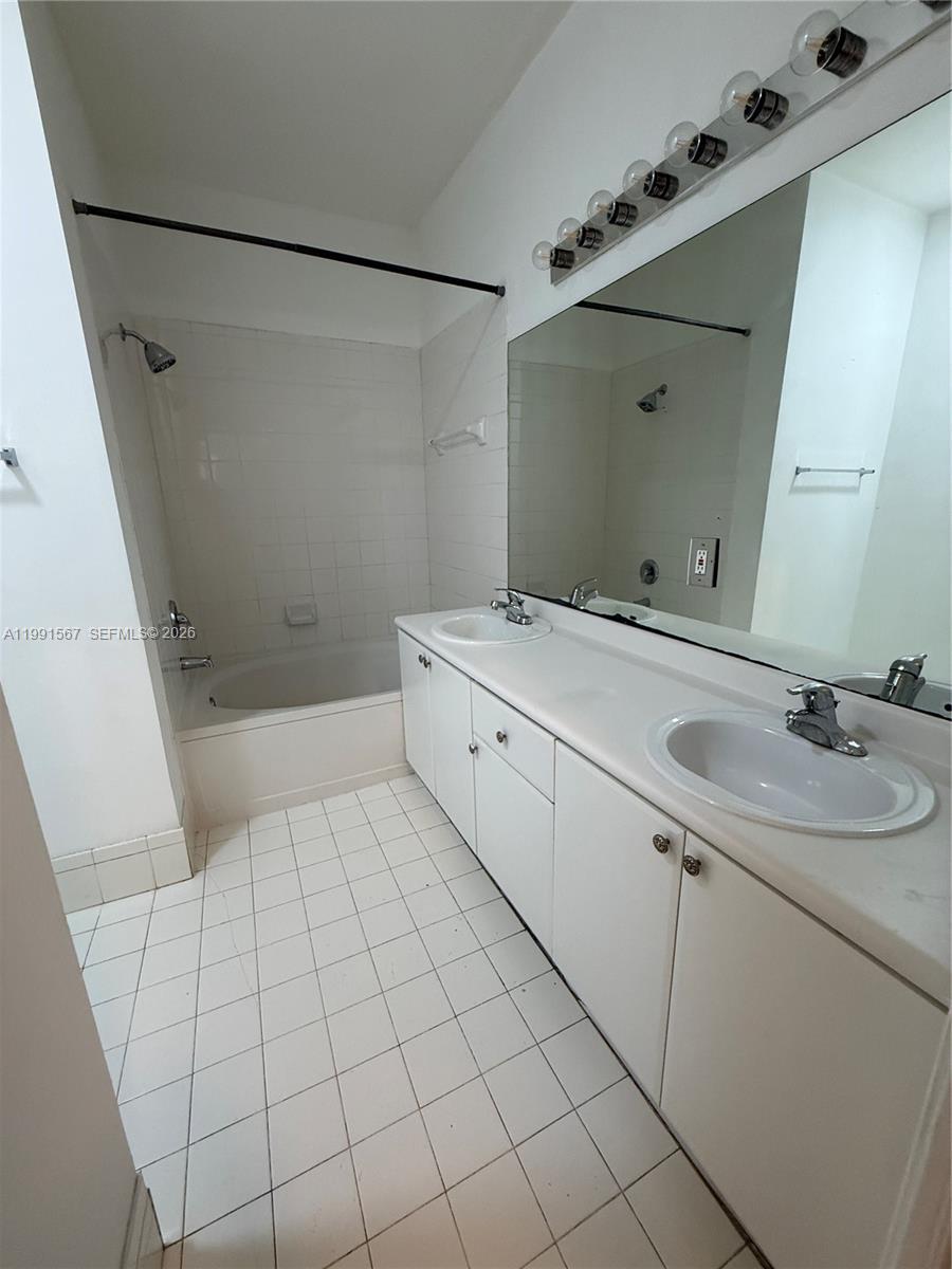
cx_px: 476
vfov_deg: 102.1
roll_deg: +1.0
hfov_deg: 85.7
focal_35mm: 14
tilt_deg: -13.4
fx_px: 513
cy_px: 634
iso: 200
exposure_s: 1/120
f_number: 2.2
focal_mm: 2.22
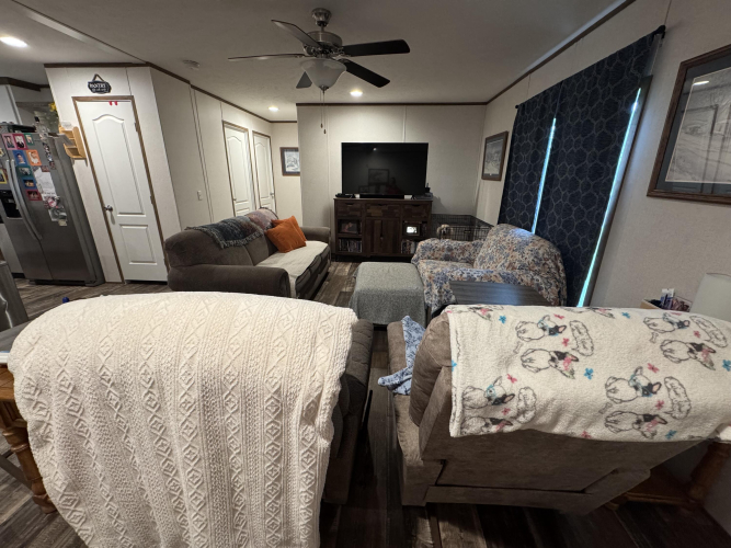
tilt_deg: -19.5
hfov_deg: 102.1
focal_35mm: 14
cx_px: 366
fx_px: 296
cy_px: 274
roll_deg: -1.3
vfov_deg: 85.7
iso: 320
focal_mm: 2.22
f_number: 2.2
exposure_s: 1/60
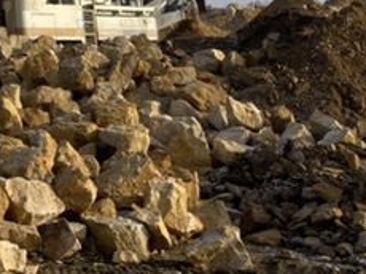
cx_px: -143
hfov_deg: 15.9
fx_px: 1225
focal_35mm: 116
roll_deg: -0.4
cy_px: -233
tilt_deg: +12.8
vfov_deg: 11.7
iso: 32
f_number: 1.8
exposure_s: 1/2967
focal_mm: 4.25
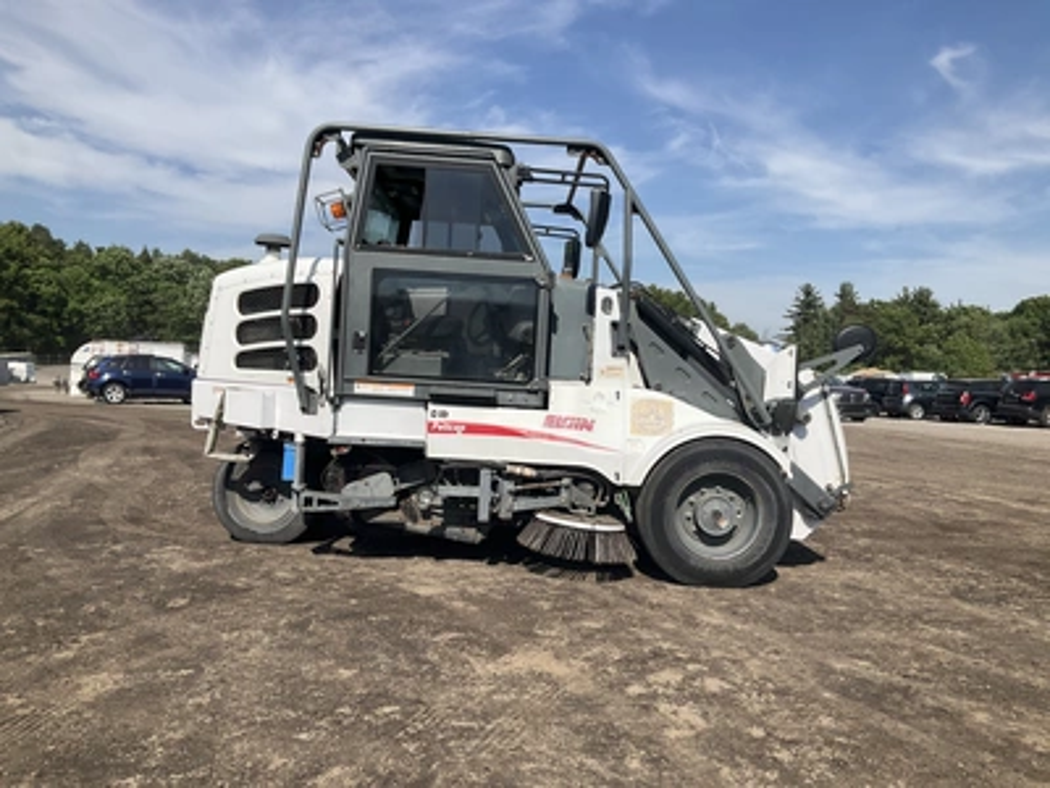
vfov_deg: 48.2
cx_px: 525
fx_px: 880
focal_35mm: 29
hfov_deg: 61.7
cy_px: 394
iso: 25
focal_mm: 3
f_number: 1.8
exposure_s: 1/2801
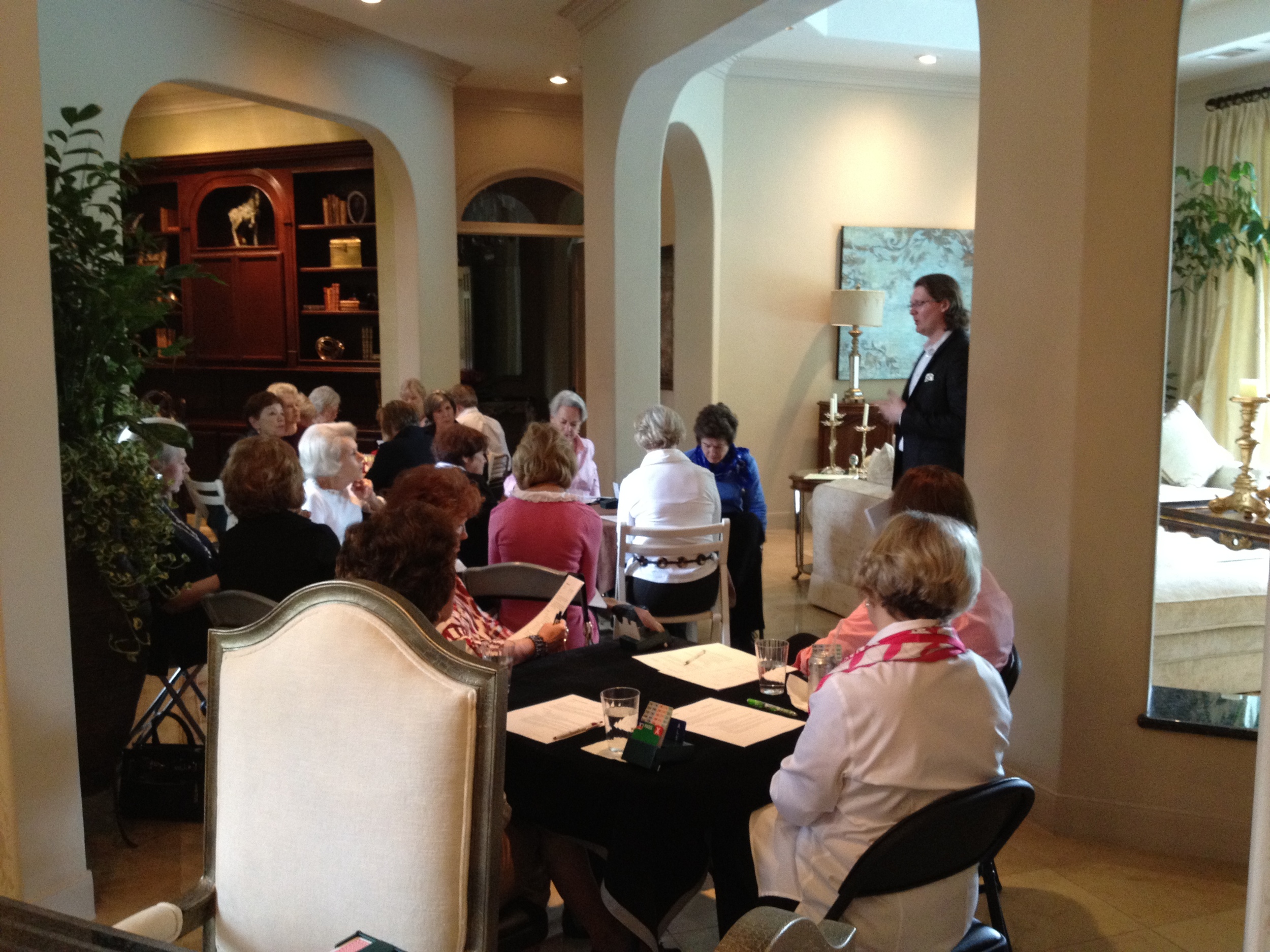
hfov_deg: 52.6
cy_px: 476
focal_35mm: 35
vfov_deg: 40.7
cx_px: 635
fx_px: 1284
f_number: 2.4
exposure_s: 1/20
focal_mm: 4.28
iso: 250
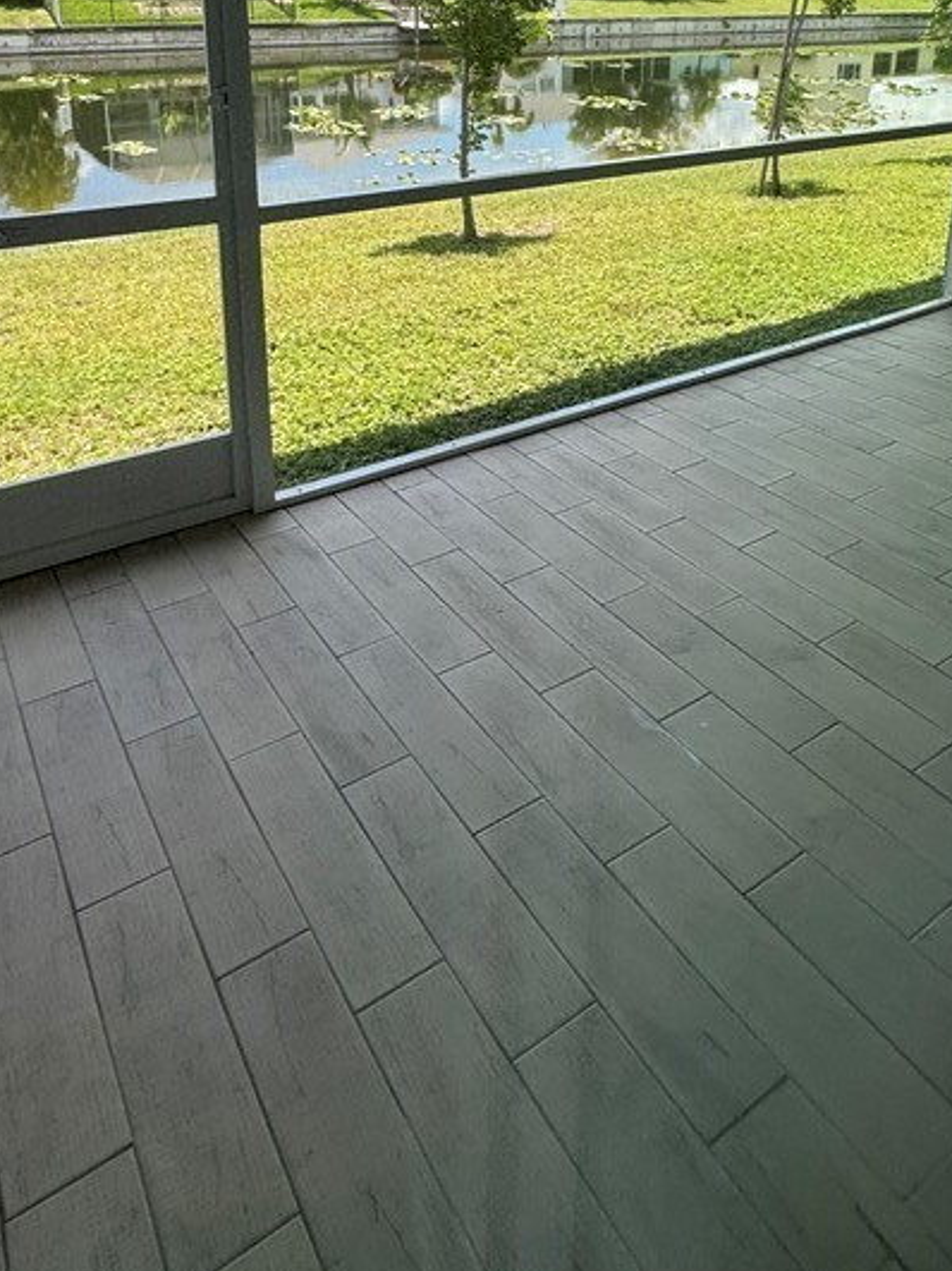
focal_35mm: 27
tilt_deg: -15.5
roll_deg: -0.8
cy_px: 235
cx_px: 521
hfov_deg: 51.3
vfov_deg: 59.6
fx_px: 990
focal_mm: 2.22
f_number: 2.2
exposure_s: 1/302
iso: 40
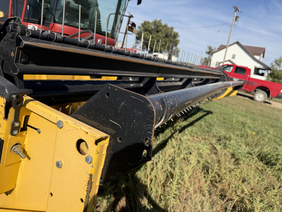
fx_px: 196
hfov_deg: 71.6
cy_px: 106
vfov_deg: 56.8
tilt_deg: -12.3
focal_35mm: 24
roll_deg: -11.4
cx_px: 141
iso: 80
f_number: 1.78
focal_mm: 6.76
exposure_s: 1/4673
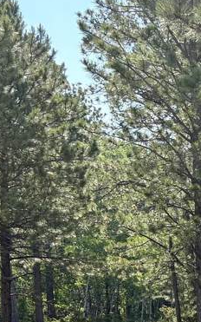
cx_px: 465
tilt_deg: -1.8
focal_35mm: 95
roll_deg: +3.2
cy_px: 349
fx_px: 832
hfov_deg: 11.6
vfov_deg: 20.9
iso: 64
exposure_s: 1/1364
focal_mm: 5.96
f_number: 1.6
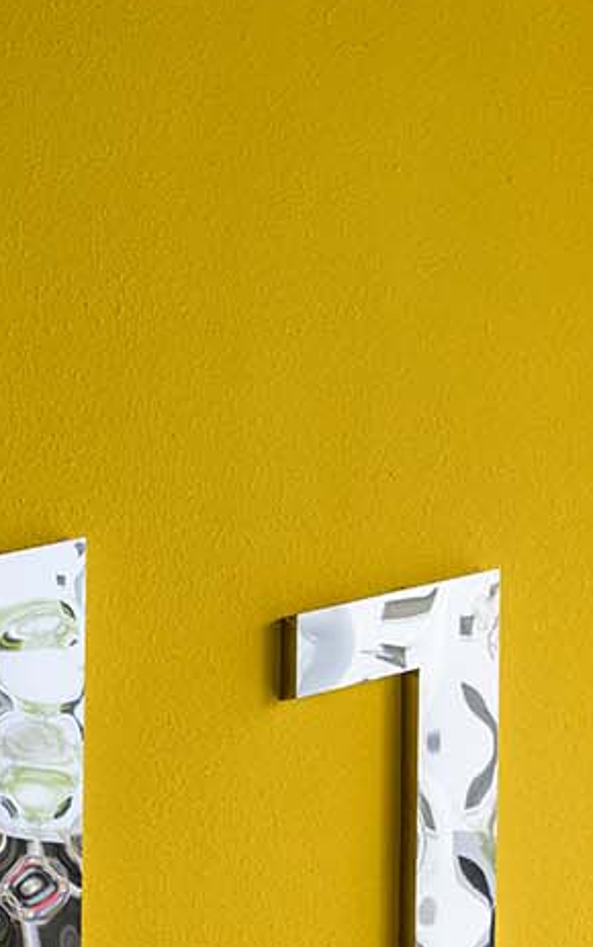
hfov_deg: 11.5
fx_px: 2943
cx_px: 123
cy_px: 990
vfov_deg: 17.7
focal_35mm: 114
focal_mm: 36
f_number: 5
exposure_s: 1/200
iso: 320
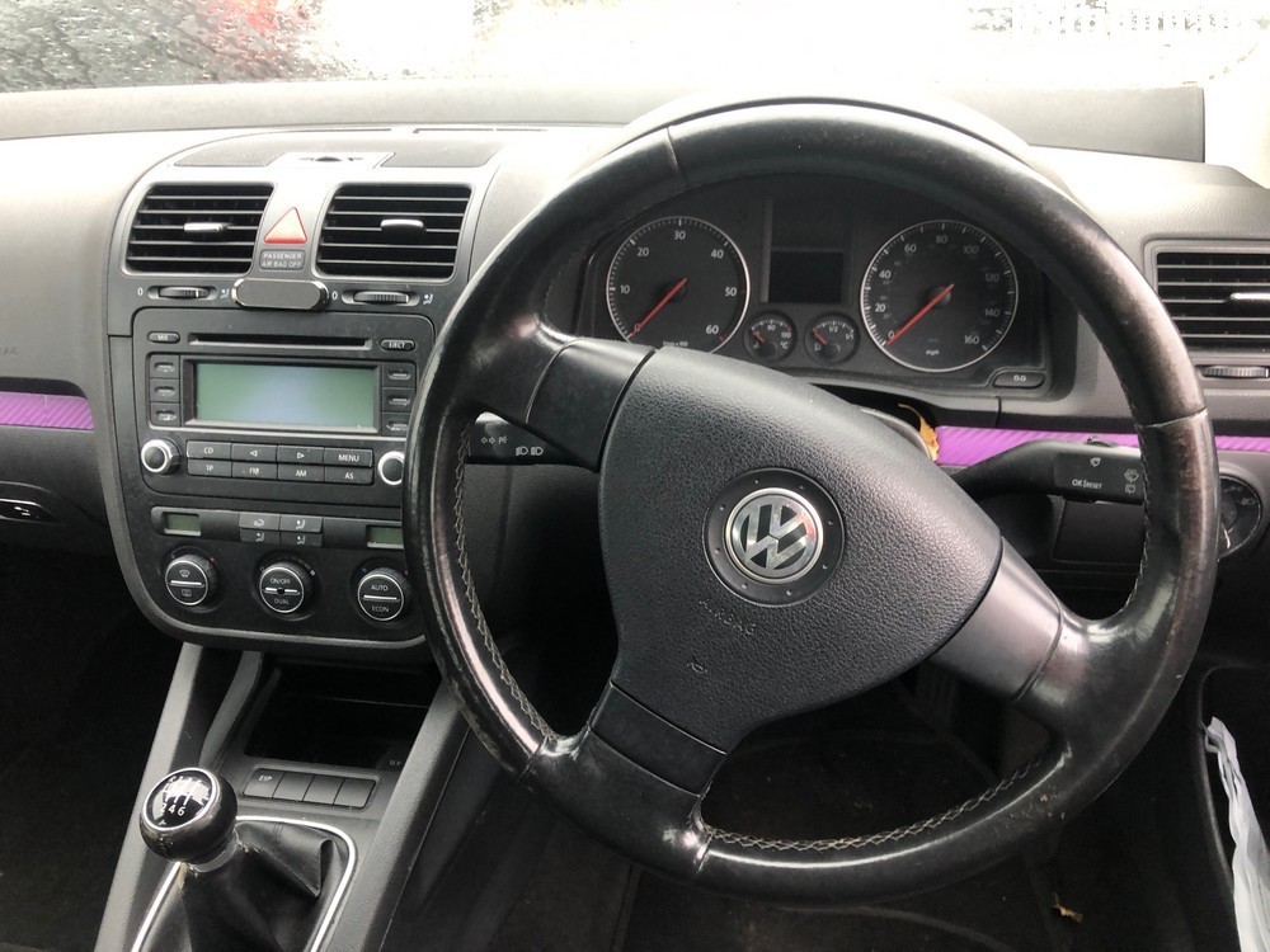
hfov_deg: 63.4
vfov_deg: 49.7
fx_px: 1027
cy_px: 476
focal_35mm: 28
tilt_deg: -27.9
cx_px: 635
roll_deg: +4.4
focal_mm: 4
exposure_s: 1/24
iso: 40
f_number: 1.8
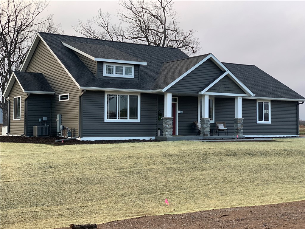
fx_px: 458
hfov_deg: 36.8
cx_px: 152
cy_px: 114
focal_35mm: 52
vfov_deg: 28.0
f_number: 2.4
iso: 50
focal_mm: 6
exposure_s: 1/122
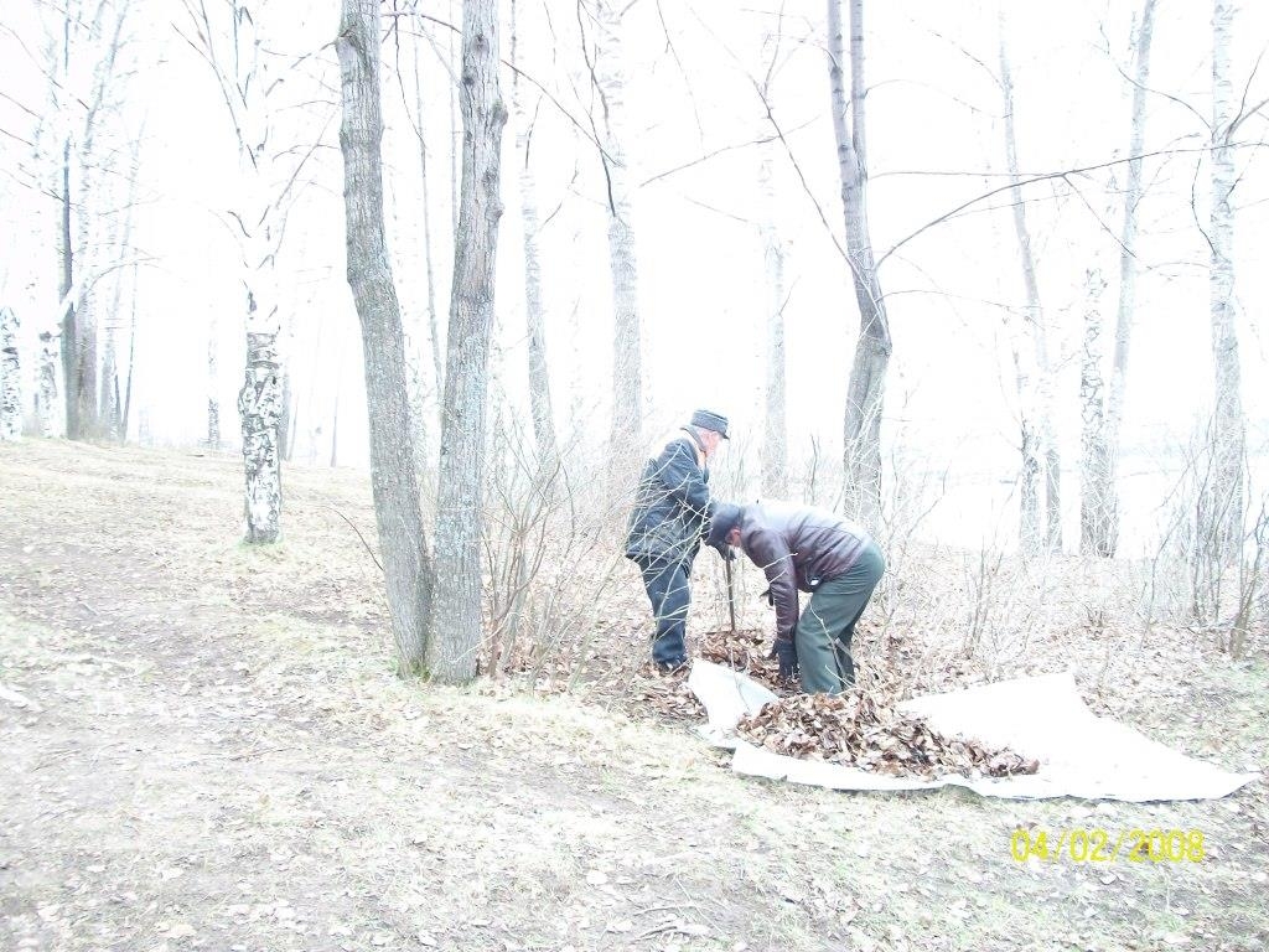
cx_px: 634
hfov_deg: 56.8
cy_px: 476
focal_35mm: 32
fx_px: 1173
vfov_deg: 44.2
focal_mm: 5.7
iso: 80
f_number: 2.9
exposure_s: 1/40
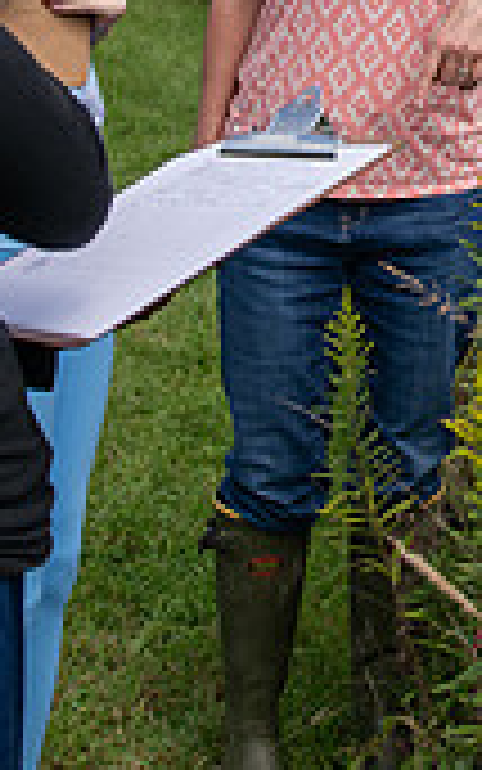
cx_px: 532
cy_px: -2
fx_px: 1890
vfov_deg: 22.2
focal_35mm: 90
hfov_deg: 14.2
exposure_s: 1/500
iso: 64
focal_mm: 26
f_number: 4
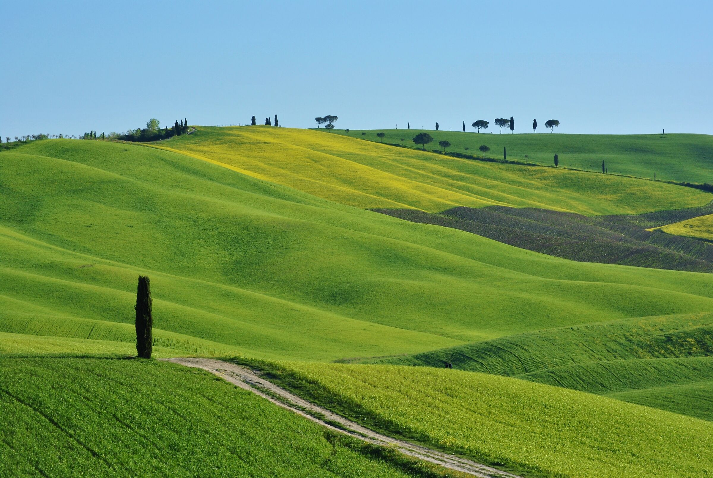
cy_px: 239
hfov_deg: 15.9
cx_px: 356
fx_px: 2558
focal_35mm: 129
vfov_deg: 10.7
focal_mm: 86
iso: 200
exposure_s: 1/250
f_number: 10
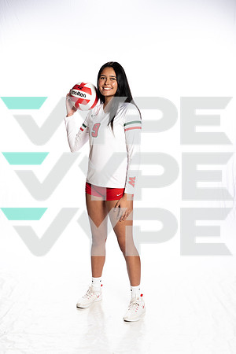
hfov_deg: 27.0
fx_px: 492
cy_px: 177
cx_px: 118
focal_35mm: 50
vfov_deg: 39.6
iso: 320
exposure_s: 1/250
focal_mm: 50
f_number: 8
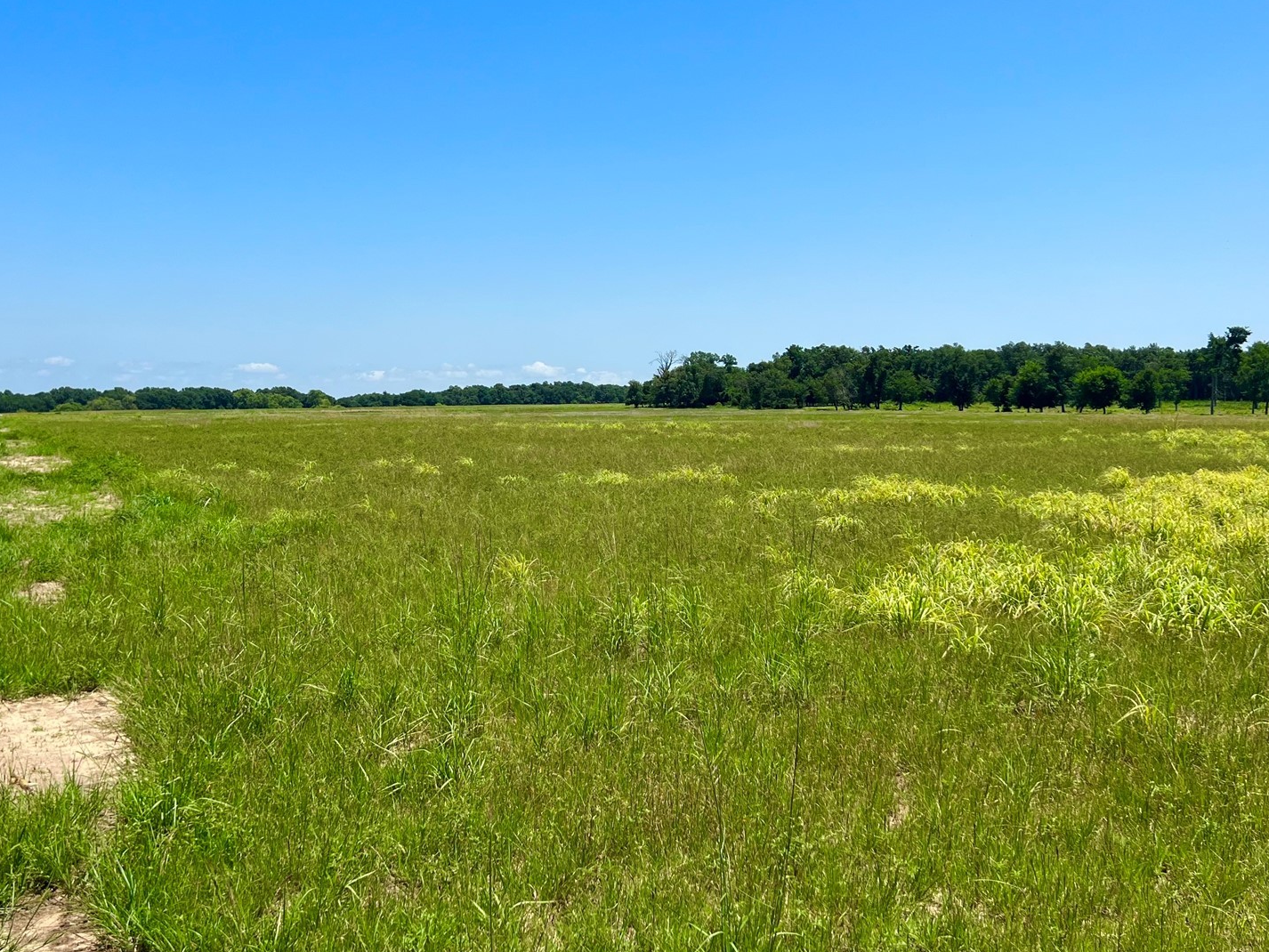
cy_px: 463
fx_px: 1283
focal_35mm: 35
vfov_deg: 40.7
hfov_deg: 52.4
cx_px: 539
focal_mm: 5.7
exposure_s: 1/5076
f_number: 1.5
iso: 50
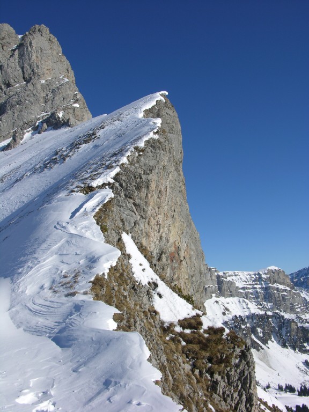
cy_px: 206
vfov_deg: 52.6
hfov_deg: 40.7
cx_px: 154
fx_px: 417
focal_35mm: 35
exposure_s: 1/260
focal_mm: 8.9
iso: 50
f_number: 8
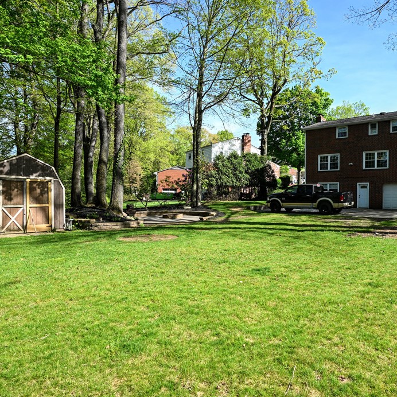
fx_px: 311
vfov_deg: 65.0
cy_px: 197
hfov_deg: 64.1
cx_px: 247
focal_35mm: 24
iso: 100
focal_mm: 12
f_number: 7.1
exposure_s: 1/125
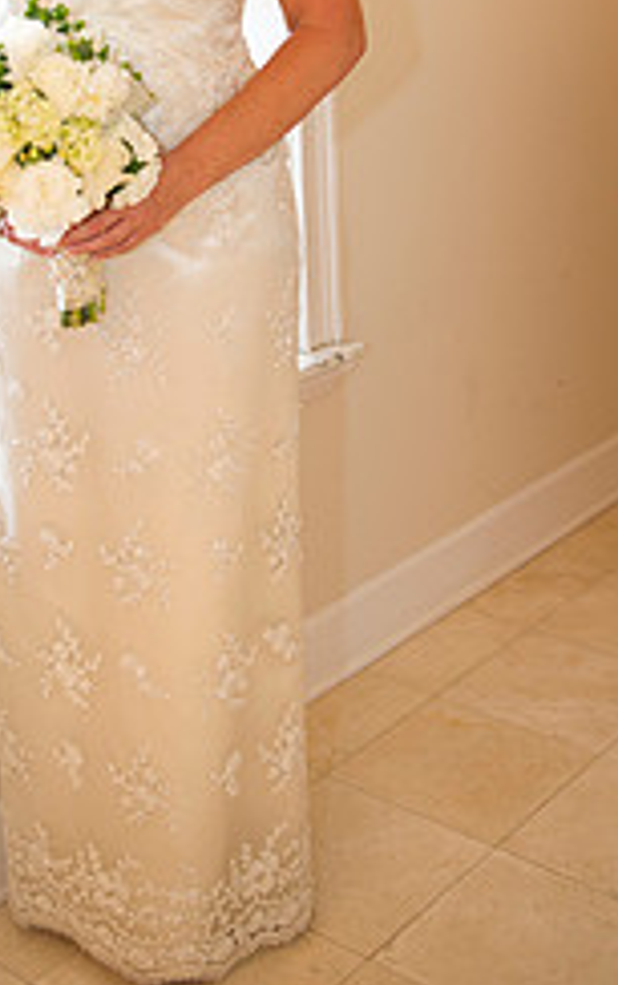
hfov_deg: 21.6
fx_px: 1613
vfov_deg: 32.9
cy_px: 186
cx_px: 192
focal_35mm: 60
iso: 1600
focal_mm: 32
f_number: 2.8
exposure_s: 1/60
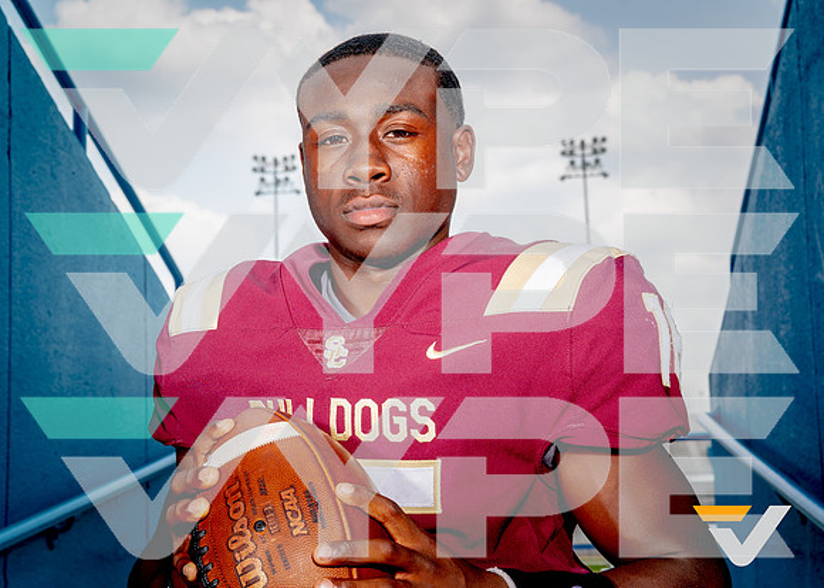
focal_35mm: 57
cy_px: 294
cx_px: 441
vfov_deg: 25.1
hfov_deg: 34.6
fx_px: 1322
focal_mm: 54
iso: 100
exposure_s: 1/125
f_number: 9.5
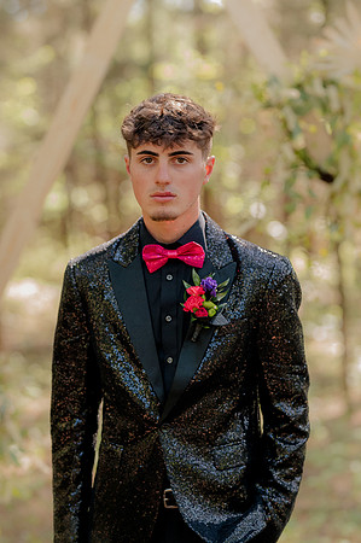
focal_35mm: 85
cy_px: 272
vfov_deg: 23.9
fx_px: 1281
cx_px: 180
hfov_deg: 16.0
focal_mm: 85
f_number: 2.2
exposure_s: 1/2000
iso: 4500
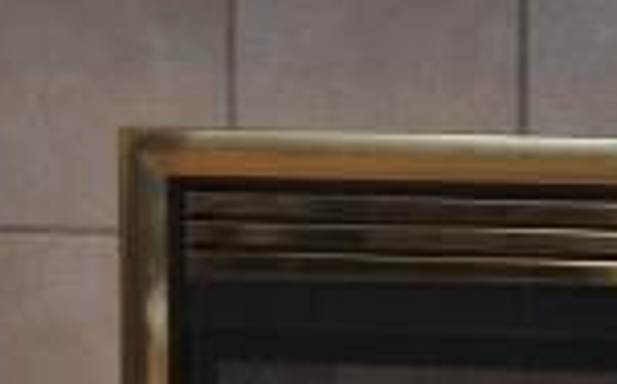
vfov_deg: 7.1
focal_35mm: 182
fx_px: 3057
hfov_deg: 11.4
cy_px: -135
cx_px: 564
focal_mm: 28
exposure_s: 1/60
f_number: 4.5
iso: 200
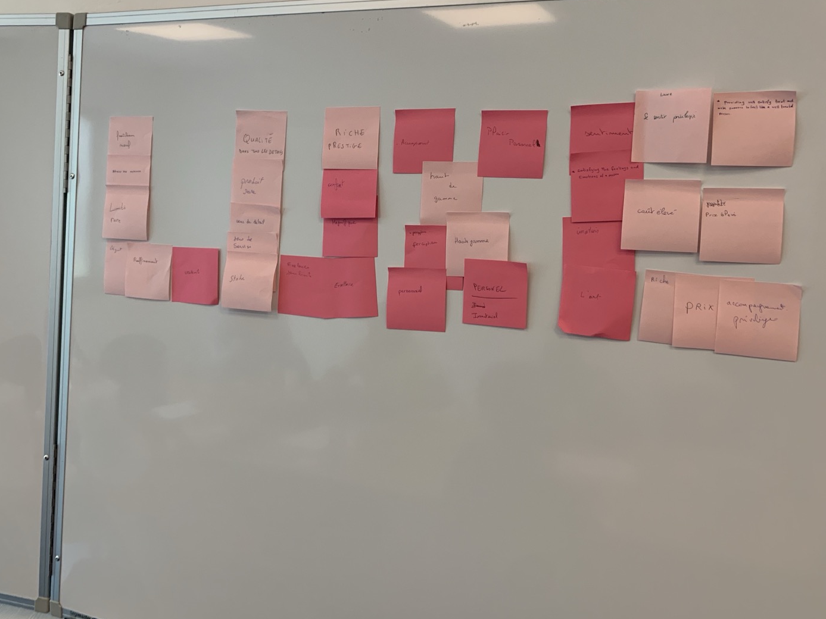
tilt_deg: -2.6
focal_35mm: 30
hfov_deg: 60.0
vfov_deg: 46.6
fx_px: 716
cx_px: 407
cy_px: 264
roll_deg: -2.7
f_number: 1.8
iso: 100
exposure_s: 1/71
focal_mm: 4.25
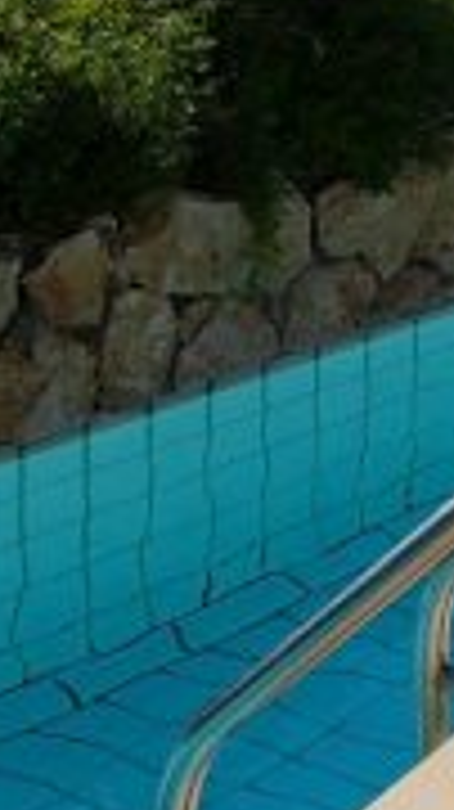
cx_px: 1461
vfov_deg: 17.5
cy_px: -349
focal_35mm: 112
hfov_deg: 8.6
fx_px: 2401
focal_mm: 24
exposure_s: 1/125
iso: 100
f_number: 9
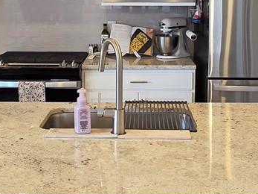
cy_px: 37
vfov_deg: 24.0
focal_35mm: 60
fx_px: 447
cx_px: 127
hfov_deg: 32.2
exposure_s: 1/120
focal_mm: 2.2
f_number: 1.9
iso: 160
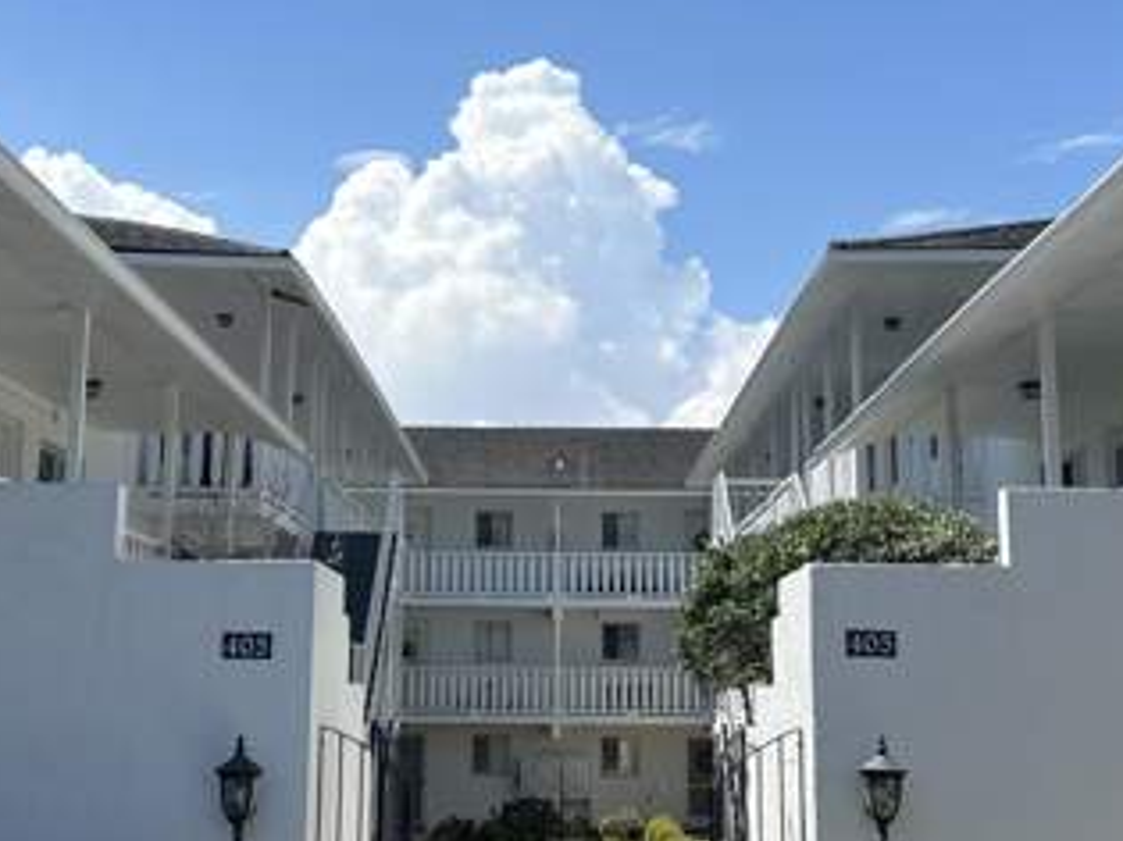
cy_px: 349
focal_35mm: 61
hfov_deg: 31.7
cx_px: 542
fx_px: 1978
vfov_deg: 24.0
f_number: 1.78
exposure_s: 1/5525
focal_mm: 6.86
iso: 80
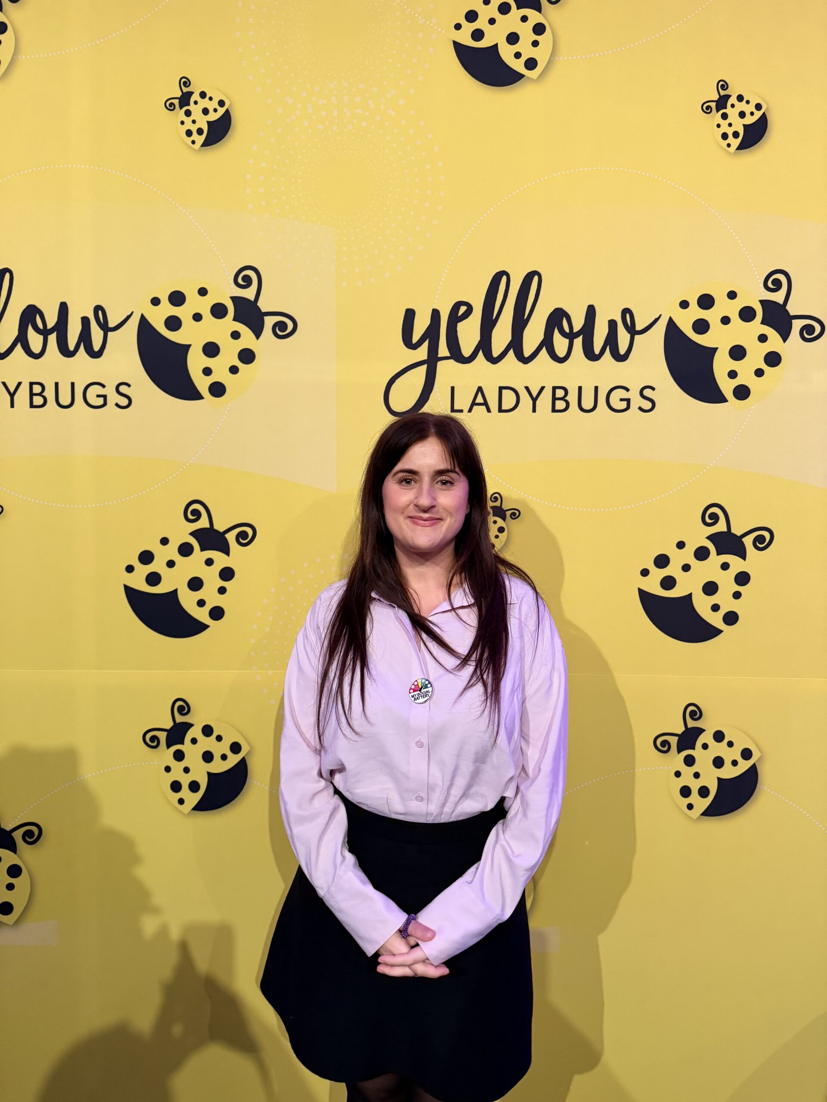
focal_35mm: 24
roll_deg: -0.8
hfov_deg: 56.8
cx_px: 414
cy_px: 551
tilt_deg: -4.1
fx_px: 765
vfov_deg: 71.6
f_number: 1.78
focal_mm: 6.76
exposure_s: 1/60
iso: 320
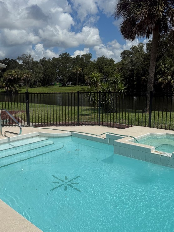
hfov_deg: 42.3
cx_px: 55
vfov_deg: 55.3
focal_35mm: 33
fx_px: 221
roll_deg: +1.1
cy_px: 119
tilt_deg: -8.6
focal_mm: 6.76
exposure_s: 1/14286
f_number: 1.78
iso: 64
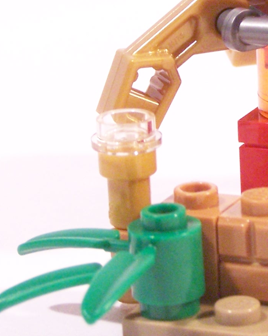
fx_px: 2668
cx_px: 403
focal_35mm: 269
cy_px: 74
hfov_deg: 5.7
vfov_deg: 7.2
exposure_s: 1/30
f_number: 3.6
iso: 400
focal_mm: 15.6
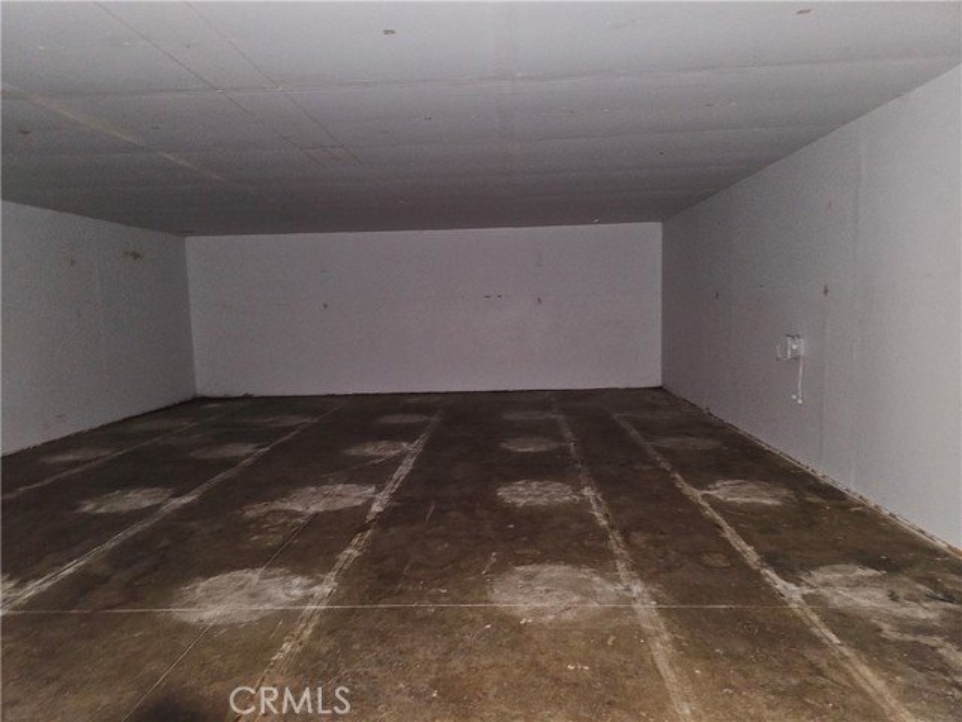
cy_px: 361
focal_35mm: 23
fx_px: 639
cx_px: 481
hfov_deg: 73.9
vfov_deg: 58.9
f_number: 1.7
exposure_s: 1/9.99
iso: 500
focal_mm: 6.3
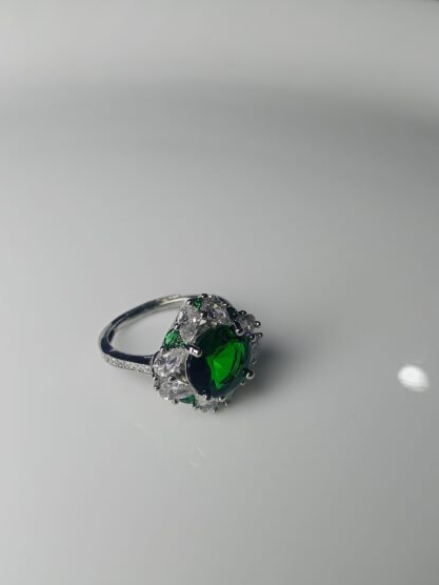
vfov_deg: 54.0
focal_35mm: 34
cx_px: 219
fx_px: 575
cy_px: 300
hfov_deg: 41.8
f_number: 1.8
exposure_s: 1/107
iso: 50
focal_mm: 3.98
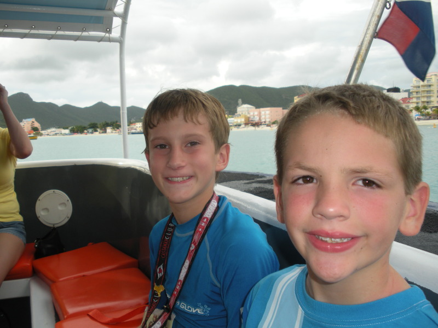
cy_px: 164
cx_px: 219
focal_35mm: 36
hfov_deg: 51.4
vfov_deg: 39.7
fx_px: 456
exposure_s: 1/143
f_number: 3.5
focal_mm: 6.3
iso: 64
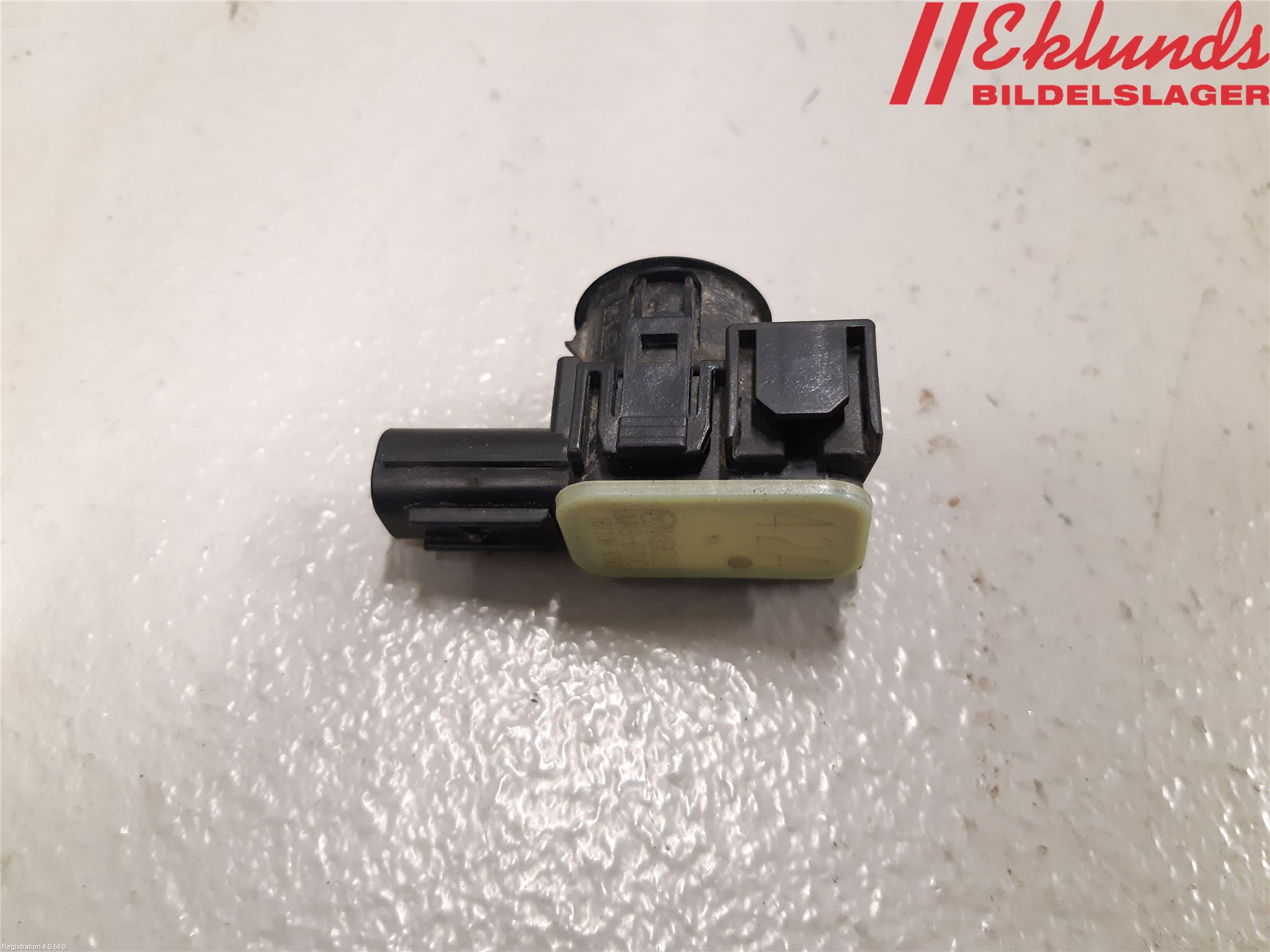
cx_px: 635
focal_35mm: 26
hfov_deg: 67.3
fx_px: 954
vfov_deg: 53.1
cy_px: 476
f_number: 1.7
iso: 200
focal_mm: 3.93
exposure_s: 1/33
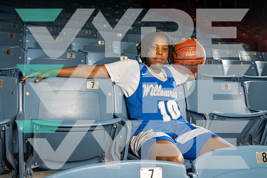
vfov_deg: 36.9
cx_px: 134
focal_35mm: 36
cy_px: 89
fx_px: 267
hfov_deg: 53.1
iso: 320
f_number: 5
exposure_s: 1/250
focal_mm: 36
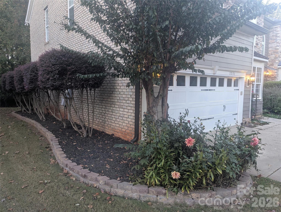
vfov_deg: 56.9
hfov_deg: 71.5
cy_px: 106
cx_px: 140
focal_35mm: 24
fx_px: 195
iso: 301
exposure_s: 1/73.7
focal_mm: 6.81
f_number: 1.85
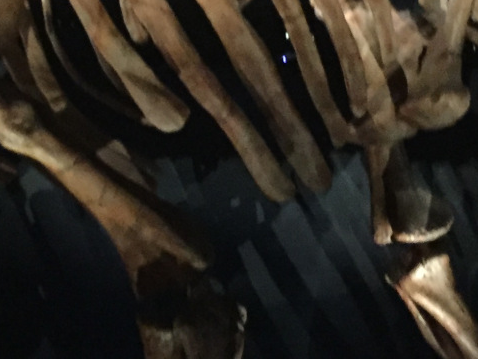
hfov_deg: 20.2
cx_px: 171
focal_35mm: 97
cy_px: 143
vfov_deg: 15.2
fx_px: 1340
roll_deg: +9.5
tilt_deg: +8.7
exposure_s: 1/15
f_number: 2.2
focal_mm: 4.15
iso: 1000
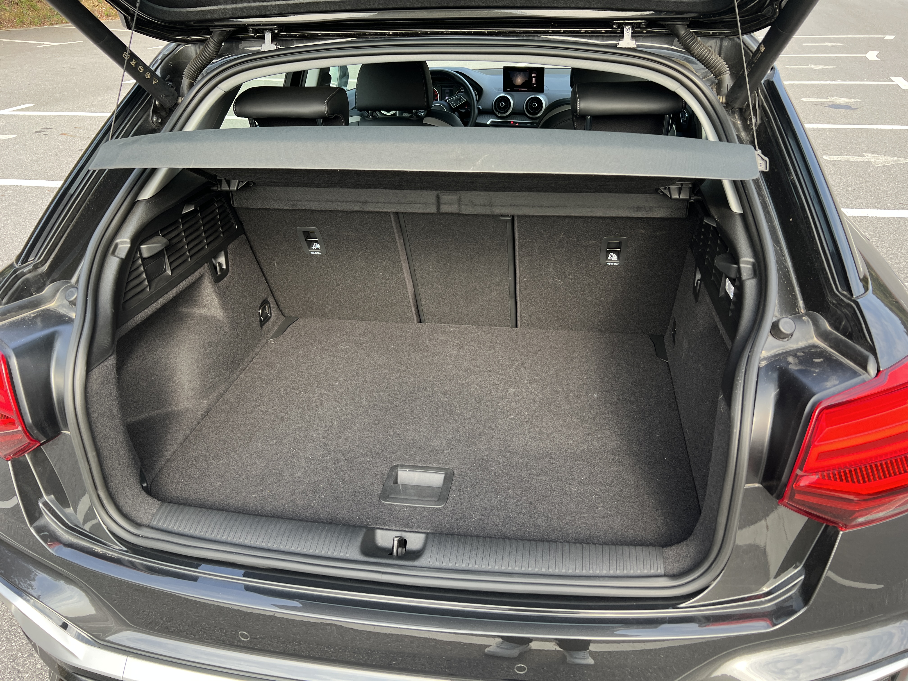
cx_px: 454
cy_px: 340
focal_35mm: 26
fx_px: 682
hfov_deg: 67.3
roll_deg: +3.0
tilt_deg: -28.7
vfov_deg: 53.1
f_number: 1.5
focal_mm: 5.7
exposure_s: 1/216
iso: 50
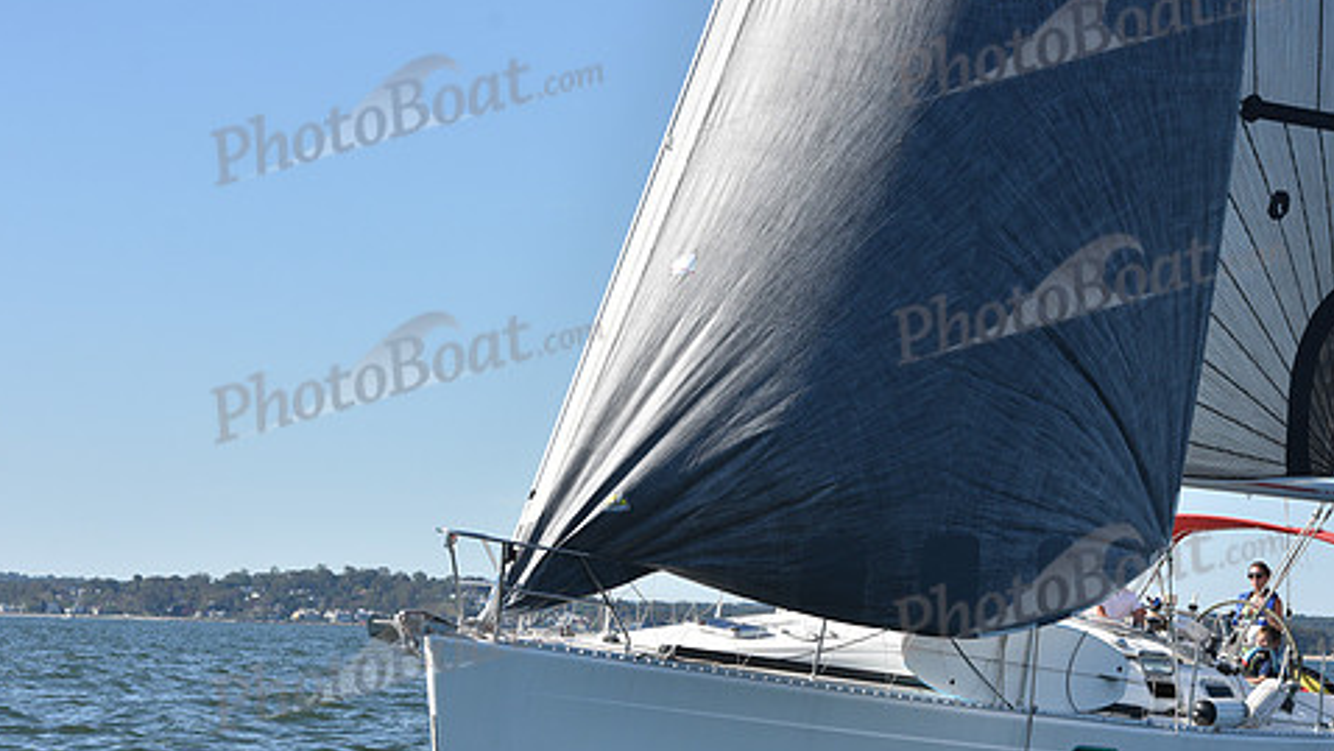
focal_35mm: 108
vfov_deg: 11.2
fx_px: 3821
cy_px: 476
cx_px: 751
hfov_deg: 19.8
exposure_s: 1/1250
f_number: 7.1
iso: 320
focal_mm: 85
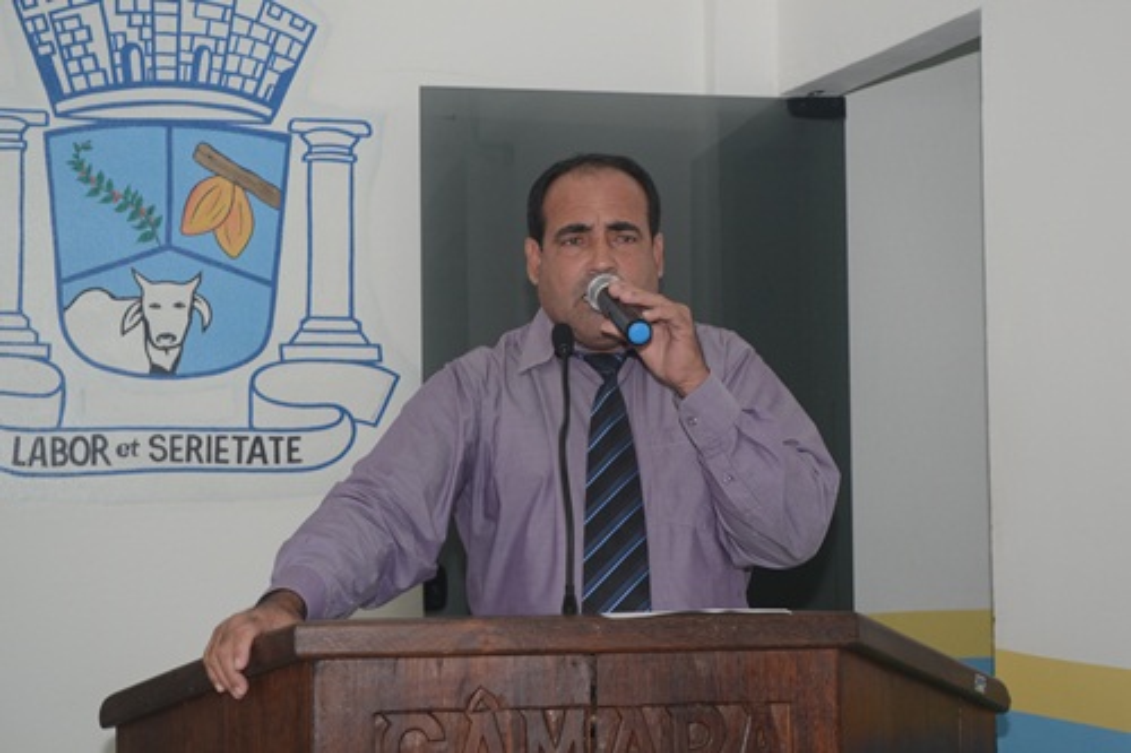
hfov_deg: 29.9
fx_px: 2120
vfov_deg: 20.1
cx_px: 566
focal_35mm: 68
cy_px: 376
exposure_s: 1/30
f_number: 6.3
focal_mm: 45
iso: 200
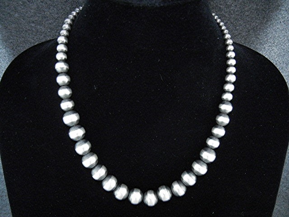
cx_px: 144
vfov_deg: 46.8
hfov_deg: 60.0
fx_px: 250
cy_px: 108
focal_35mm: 30
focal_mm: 5.4
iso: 800
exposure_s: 1/30
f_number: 3.5
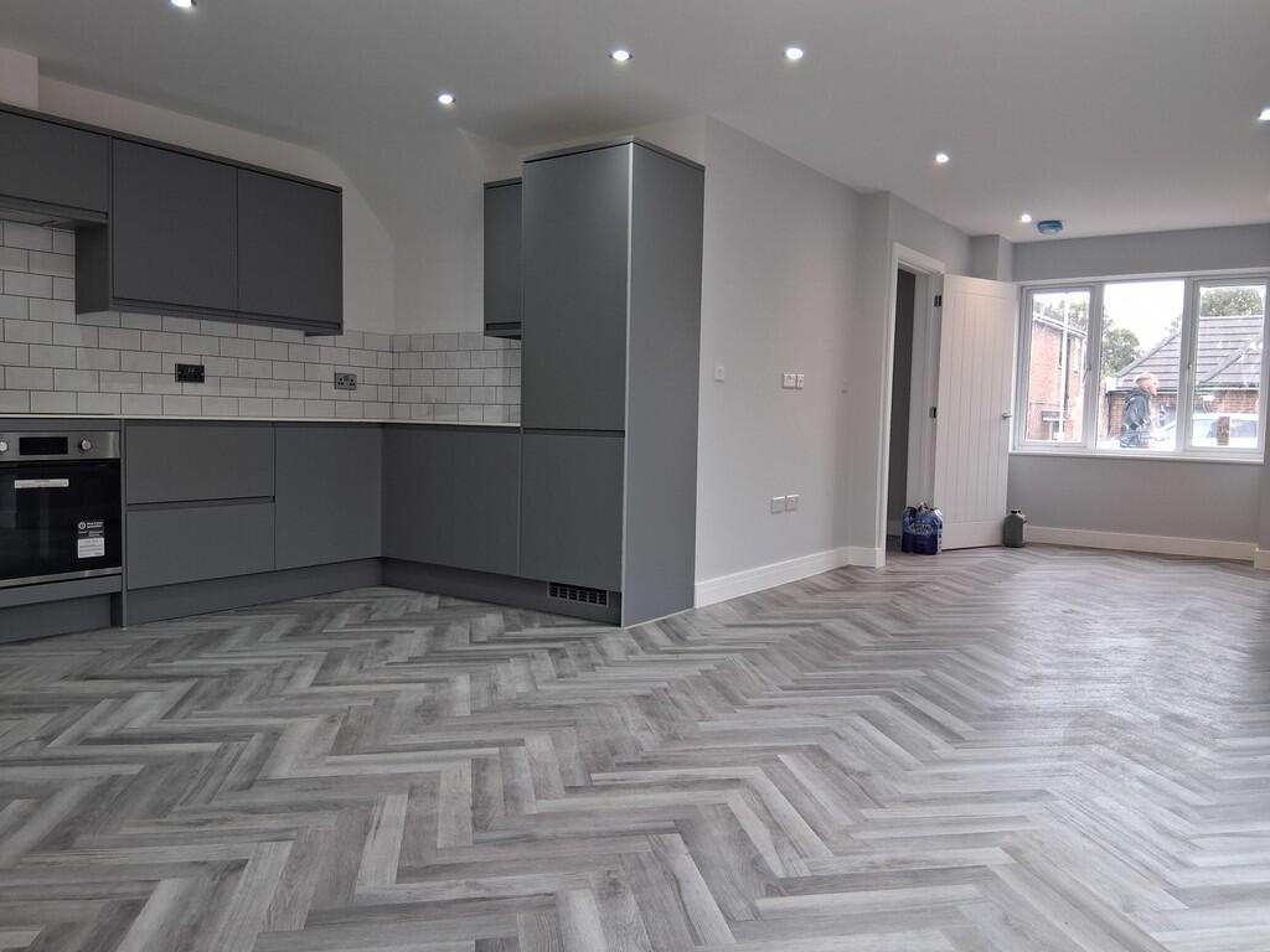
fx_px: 954
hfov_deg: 67.3
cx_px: 635
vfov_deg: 53.1
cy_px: 476
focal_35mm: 26
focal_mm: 3.98
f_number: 1.8
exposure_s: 1/100
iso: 200
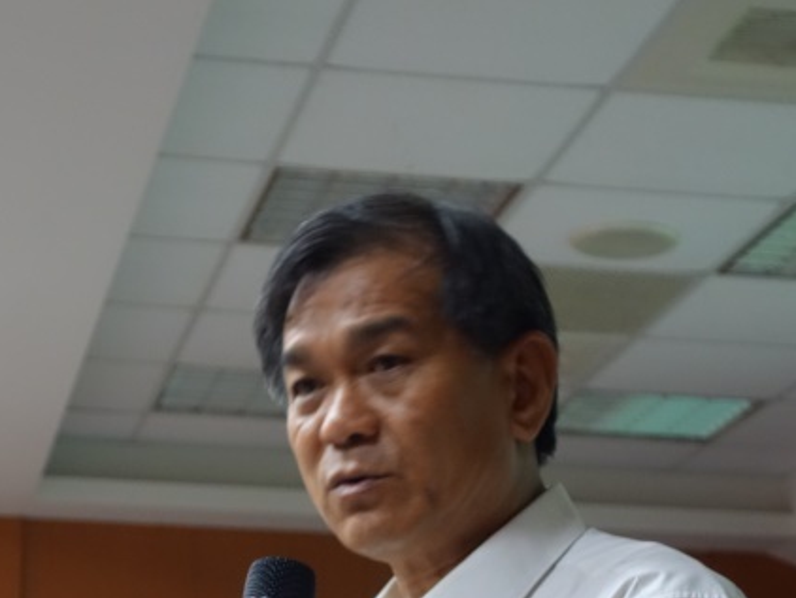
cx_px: 268
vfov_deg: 12.3
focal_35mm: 119
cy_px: 610
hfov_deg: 16.5
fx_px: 2738
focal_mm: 18.88
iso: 800
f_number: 3.2
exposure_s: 1/30
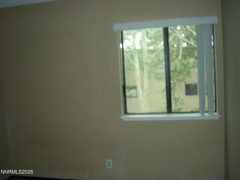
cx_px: 120
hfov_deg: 50.1
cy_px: 90
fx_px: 257
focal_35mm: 37
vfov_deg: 38.7
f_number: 2.8
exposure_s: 1/52.6
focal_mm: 7.9
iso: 142
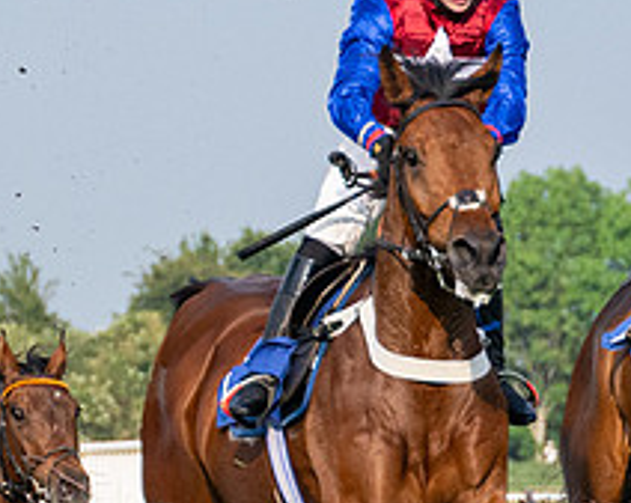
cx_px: 499
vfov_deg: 2.7
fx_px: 10779
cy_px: 375
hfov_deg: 3.4
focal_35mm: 578
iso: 400
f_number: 4
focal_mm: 98
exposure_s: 1/4000
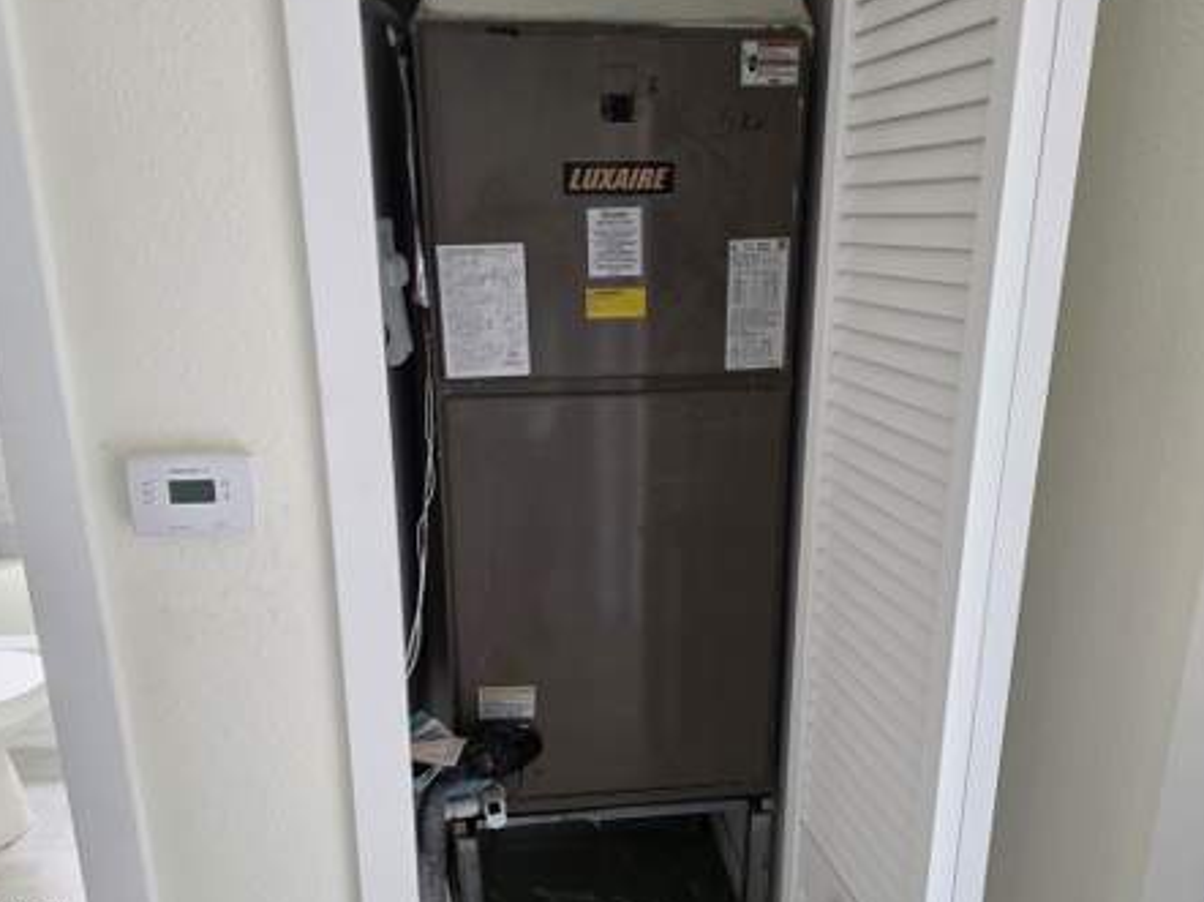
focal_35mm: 25
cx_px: 594
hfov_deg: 69.4
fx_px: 869
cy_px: 450
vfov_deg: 54.8
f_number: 1.7
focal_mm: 6.3
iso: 250
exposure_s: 1/180
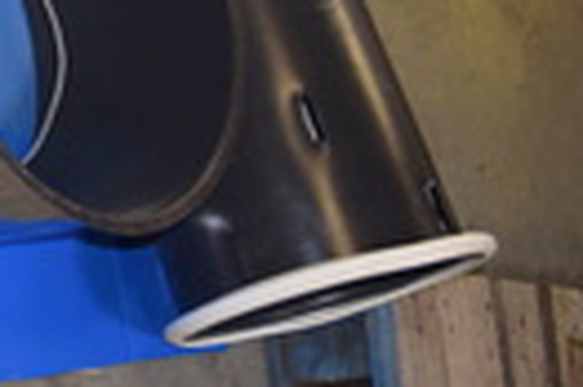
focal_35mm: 103
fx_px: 1666
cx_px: -512
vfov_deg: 13.1
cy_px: 7
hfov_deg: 16.2
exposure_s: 1/80
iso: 800
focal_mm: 18
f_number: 4.5
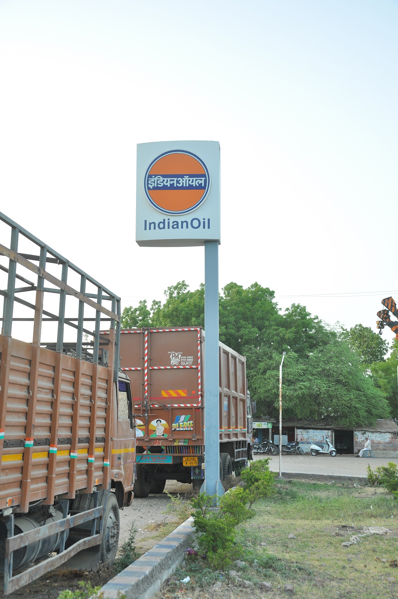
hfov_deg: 31.8
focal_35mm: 42
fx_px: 698
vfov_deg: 46.4
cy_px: 300
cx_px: 199
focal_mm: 28
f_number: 6.3
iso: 400
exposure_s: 1/125
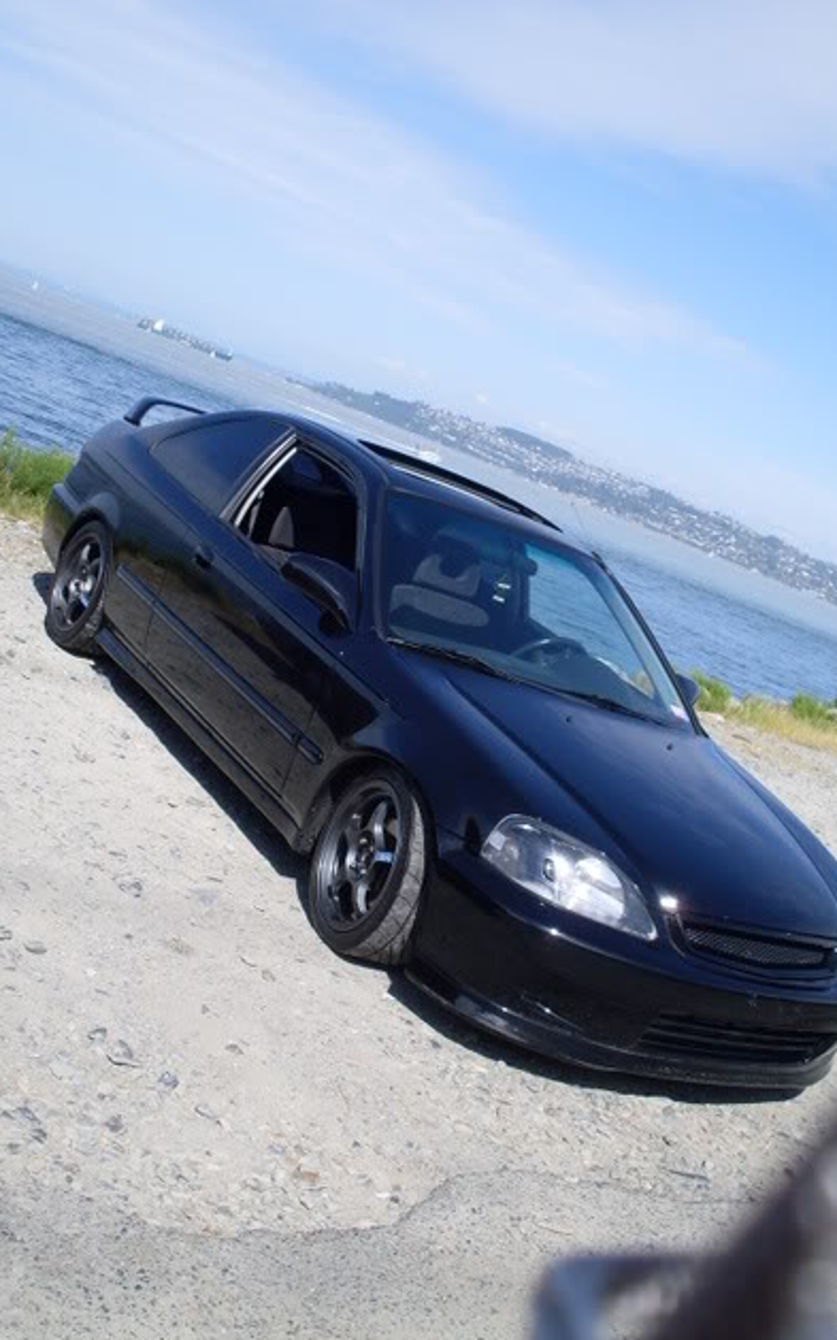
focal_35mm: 41
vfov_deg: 48.2
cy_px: 677
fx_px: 1497
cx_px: 405
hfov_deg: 31.2
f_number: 8.4
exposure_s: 1/180
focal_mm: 6.3
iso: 80
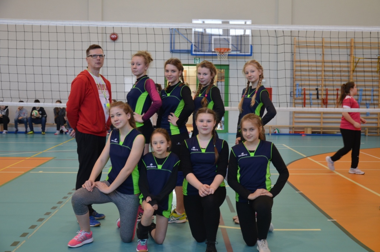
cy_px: 126
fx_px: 553
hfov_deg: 37.9
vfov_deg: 25.6
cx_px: 190
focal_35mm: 52
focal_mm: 35
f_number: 4.5
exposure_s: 1/60
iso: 640
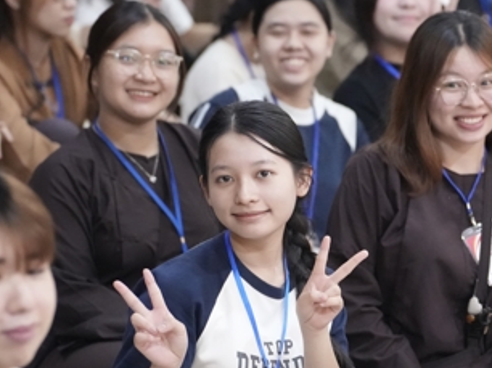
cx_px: 384
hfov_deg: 10.5
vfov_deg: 7.9
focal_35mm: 188
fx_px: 2670
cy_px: 205
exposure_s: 1/160
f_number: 2.8
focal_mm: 92
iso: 10000
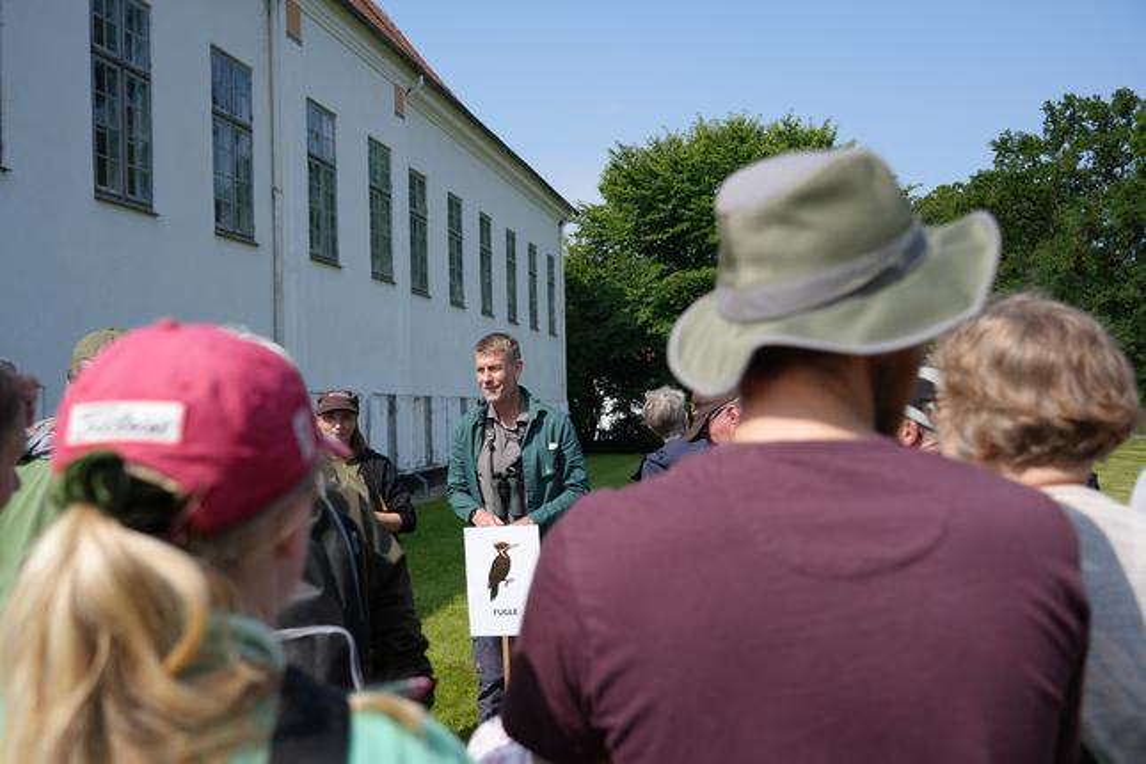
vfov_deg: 35.9
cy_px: 382
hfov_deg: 51.9
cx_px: 573
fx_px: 1178
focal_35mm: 37
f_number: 4.5
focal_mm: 37
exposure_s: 1/800
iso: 100
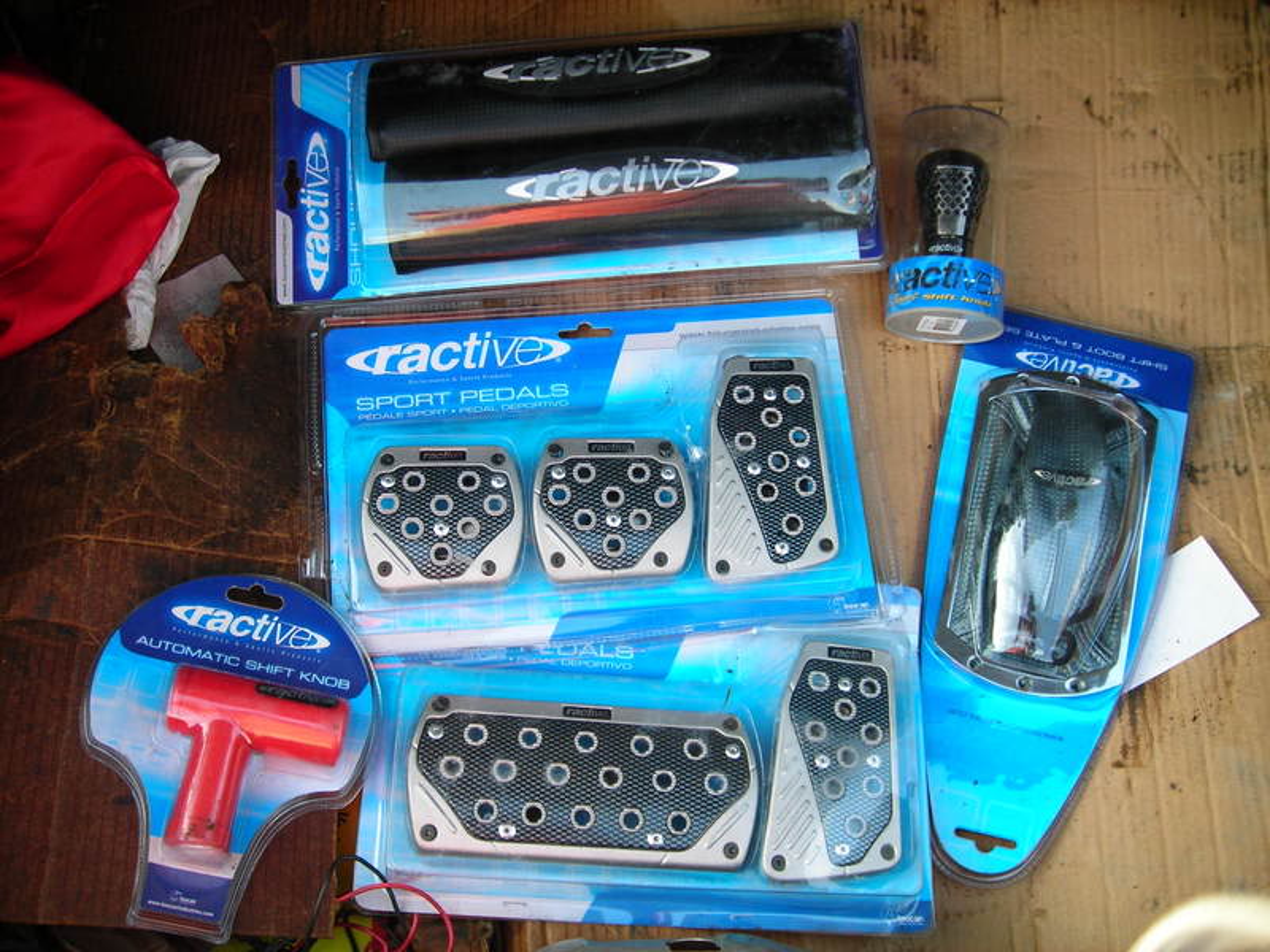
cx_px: 635
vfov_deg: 37.7
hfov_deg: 49.0
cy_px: 476
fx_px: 1394
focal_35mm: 38
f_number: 3.2
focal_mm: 6.3
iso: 50
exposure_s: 1/42
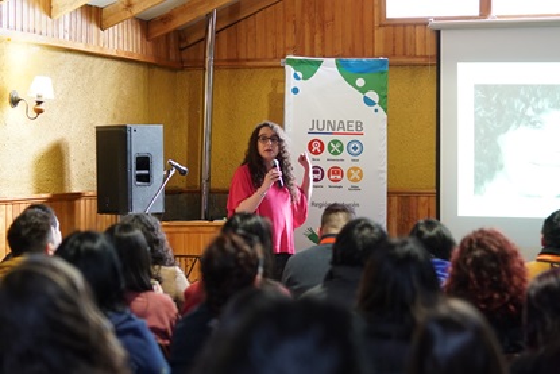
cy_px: 187
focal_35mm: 75
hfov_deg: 27.0
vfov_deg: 18.2
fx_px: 1167
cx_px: 280
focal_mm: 50
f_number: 2.2
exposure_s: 1/160
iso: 1600
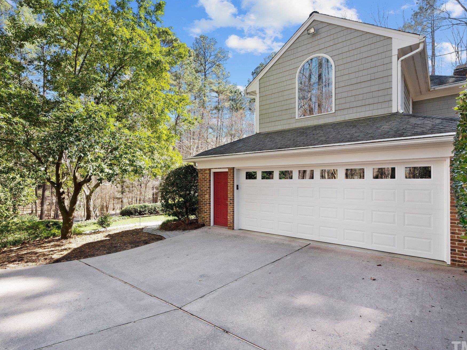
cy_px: 172
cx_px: 222
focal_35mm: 18
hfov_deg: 87.7
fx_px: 243
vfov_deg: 71.6
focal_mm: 16
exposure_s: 1/200
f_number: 8
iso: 400
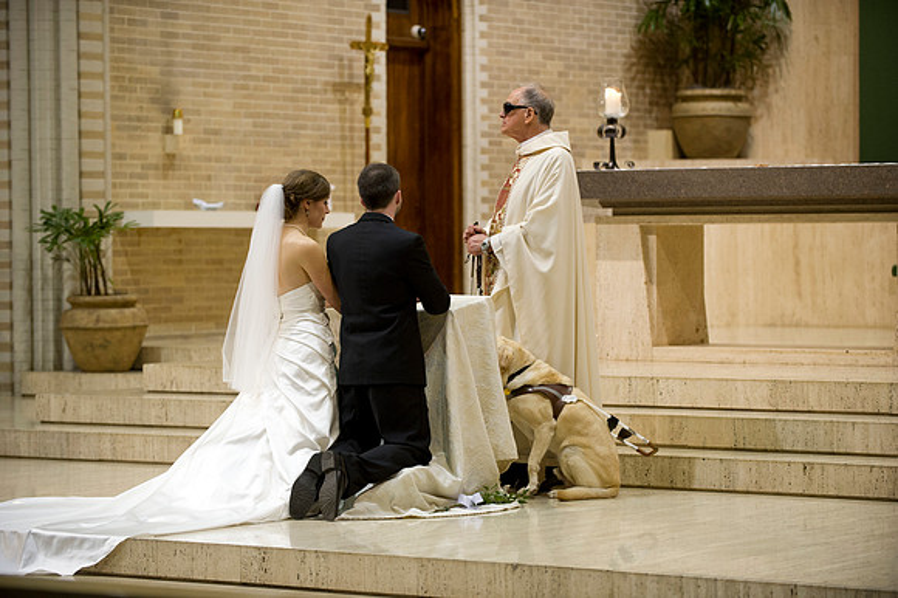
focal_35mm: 116
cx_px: 449
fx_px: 2892
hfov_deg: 17.7
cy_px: 299
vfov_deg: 11.8
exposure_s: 1/60
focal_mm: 116
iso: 1250
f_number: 2.8
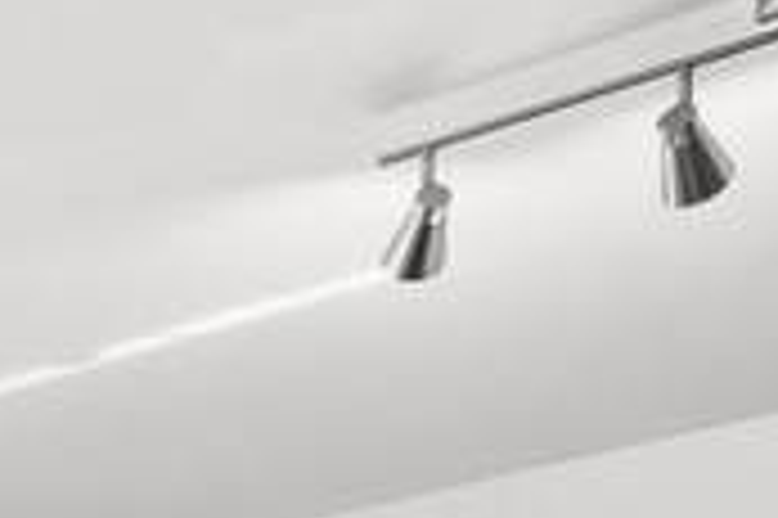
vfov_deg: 10.3
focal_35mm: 111
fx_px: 2397
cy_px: 1318
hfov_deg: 14.6
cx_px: -872
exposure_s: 1/6
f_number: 8
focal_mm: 15
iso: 400
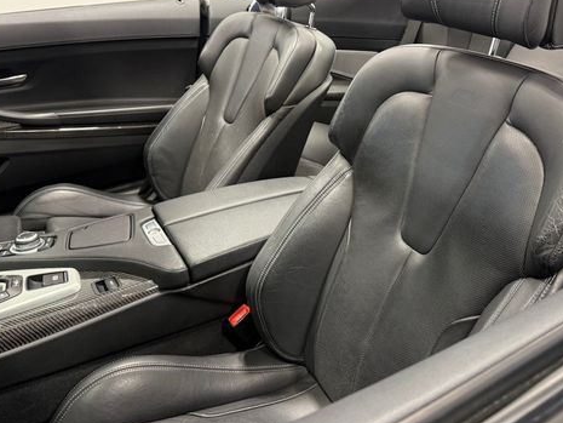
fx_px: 537
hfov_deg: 55.2
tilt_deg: -22.1
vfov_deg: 42.6
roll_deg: -1.0
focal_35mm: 33
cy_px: 158
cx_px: 316
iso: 250
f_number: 1.78
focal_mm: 6.76
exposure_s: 1/120
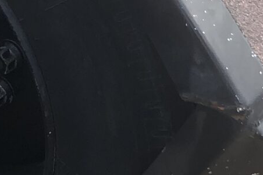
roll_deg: -0.1
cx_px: 105
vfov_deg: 8.2
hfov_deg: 12.5
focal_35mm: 165
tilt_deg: -36.7
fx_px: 1205
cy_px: -19
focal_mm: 3.99
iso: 20
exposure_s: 1/287
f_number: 1.8
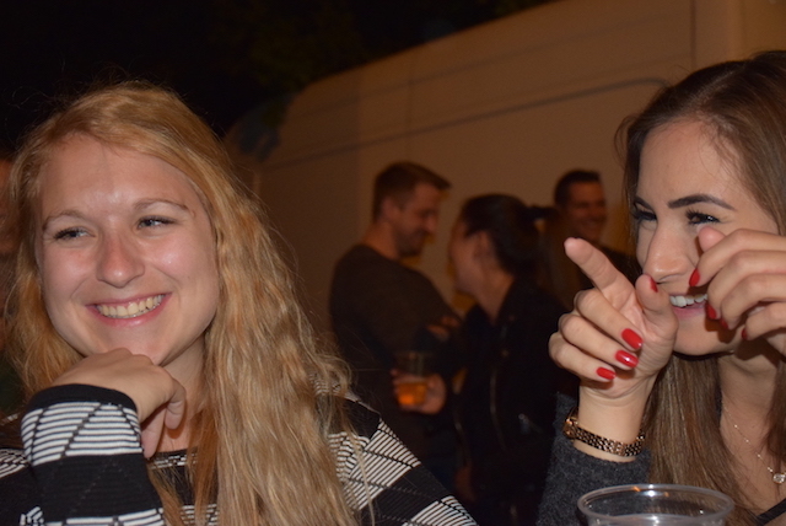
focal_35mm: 48
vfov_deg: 28.1
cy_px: 263
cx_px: 393
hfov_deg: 41.1
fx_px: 1049
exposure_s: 1/60
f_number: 4
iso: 2000
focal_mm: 32
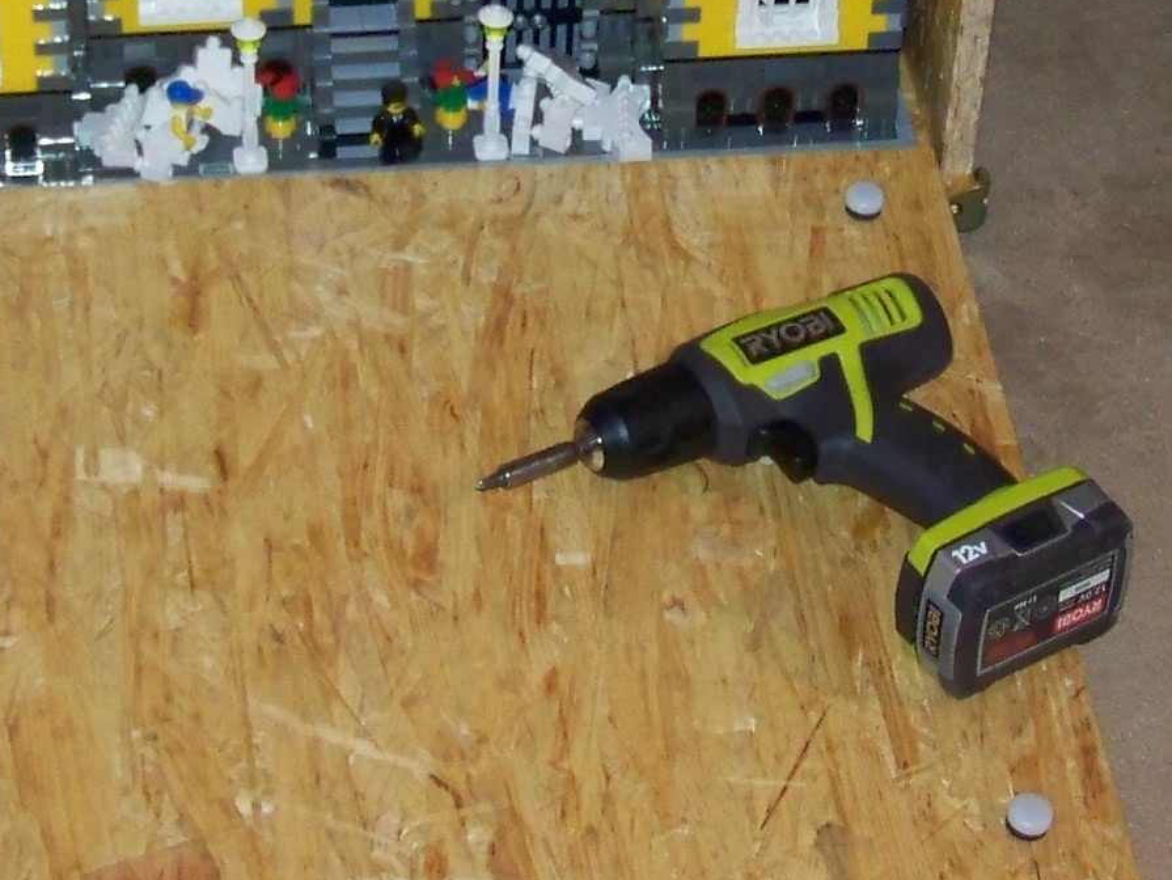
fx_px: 3726
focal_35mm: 110
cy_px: 187
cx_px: 430
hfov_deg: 17.8
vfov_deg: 13.4
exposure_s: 1/30
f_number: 2.8
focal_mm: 6.3
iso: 200
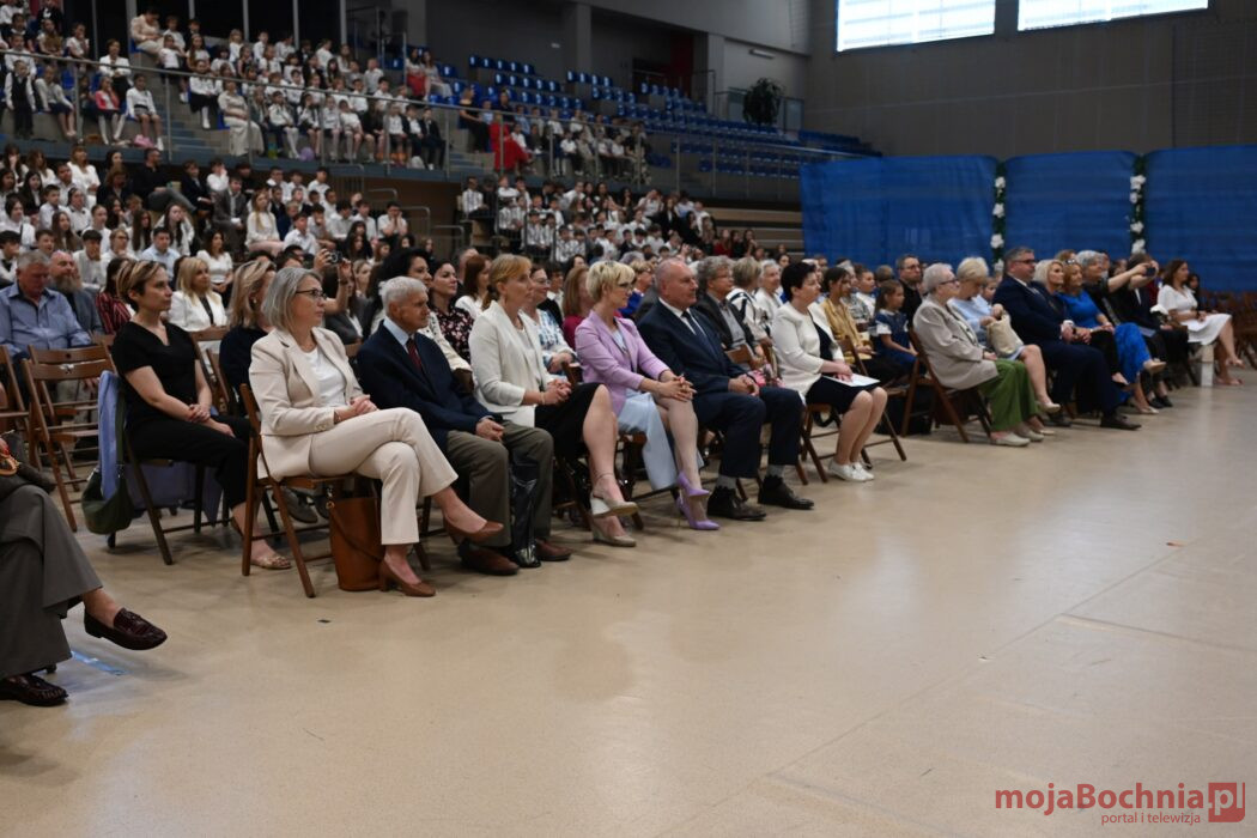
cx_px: 628
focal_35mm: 34
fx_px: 1205
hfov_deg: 55.1
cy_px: 419
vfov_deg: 38.4
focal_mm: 34.5
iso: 1600
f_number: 4
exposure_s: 1/250
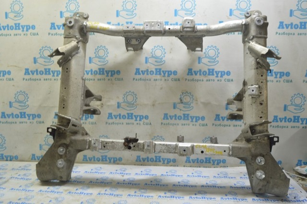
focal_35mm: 32
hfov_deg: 59.6
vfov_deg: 41.6
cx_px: 154
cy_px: 102
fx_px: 268
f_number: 5.6
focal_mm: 21
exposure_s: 1/20
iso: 400
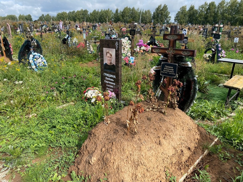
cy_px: 91
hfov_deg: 67.3
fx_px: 183
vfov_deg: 53.1
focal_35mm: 26
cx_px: 122
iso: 32
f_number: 1.8
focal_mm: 4.25
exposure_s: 1/1362
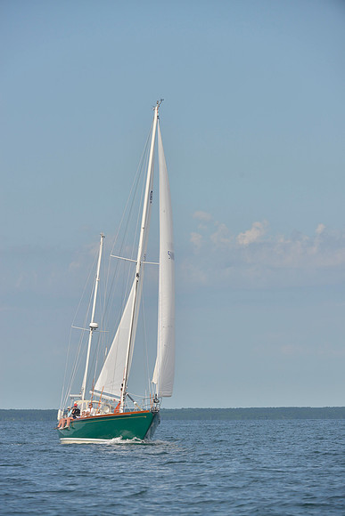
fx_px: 3017
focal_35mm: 210
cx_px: 172
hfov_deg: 6.5
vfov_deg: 9.8
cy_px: 258
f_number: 7.1
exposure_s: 1/1600
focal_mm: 210
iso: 280
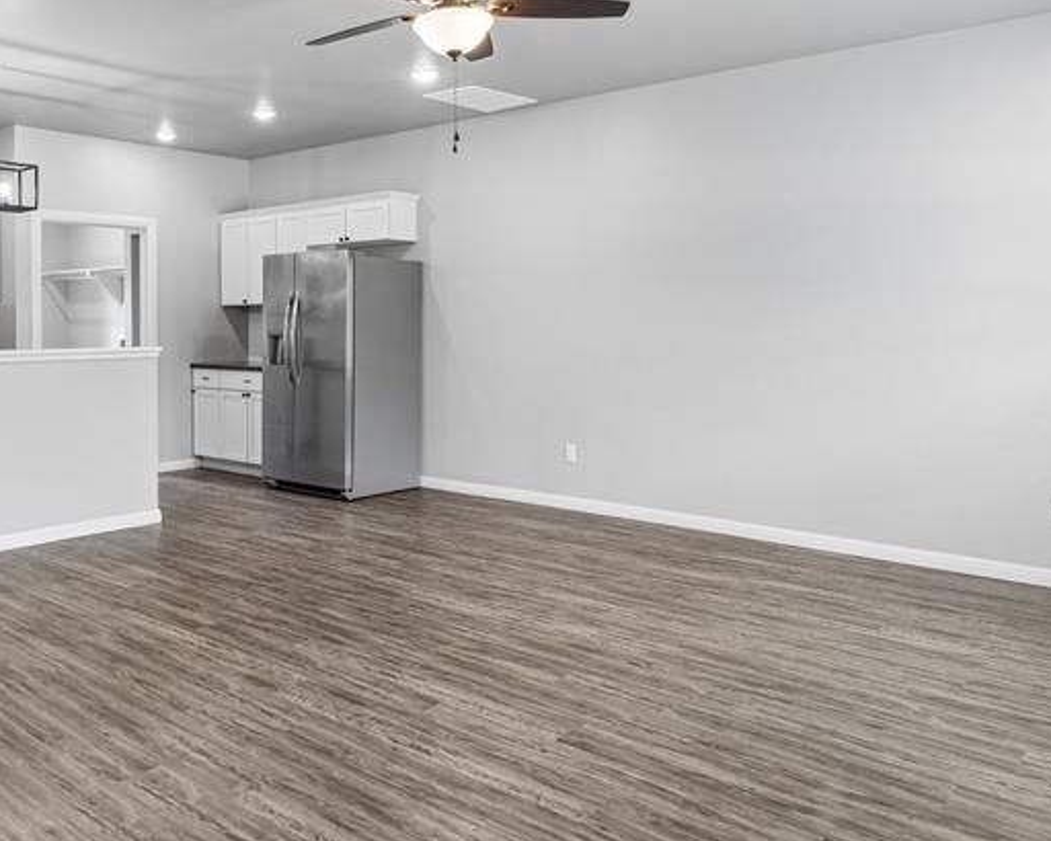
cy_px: 318
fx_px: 934
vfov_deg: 48.1
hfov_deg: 58.1
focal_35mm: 30
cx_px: 405
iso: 200
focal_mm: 16
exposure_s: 1/50
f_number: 8
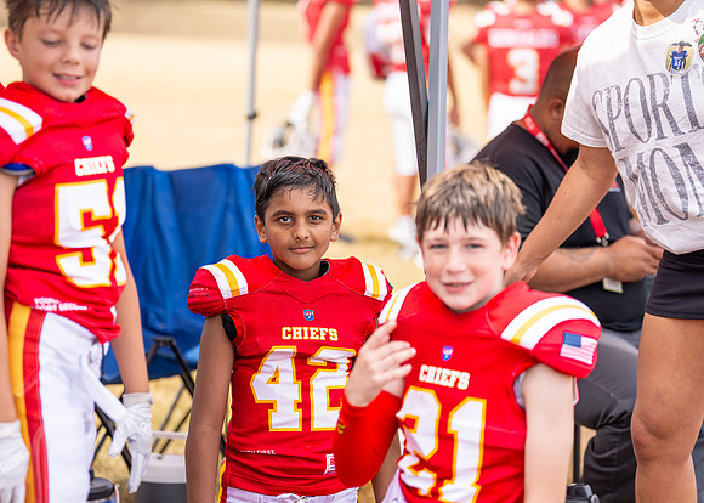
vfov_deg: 11.5
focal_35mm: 125
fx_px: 2492
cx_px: 335
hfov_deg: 16.1
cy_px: 250
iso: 160
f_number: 2.8
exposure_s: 1/1250
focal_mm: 118
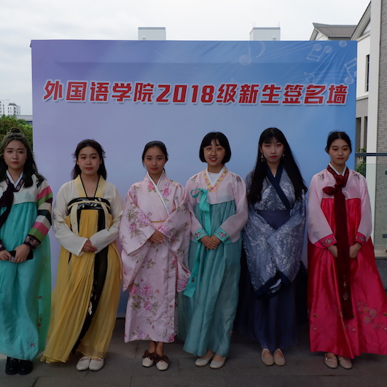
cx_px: 186
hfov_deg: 40.9
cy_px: 194
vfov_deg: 40.9
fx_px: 519
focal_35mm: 41
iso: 400
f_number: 5.6
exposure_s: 1/420
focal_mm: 21.1
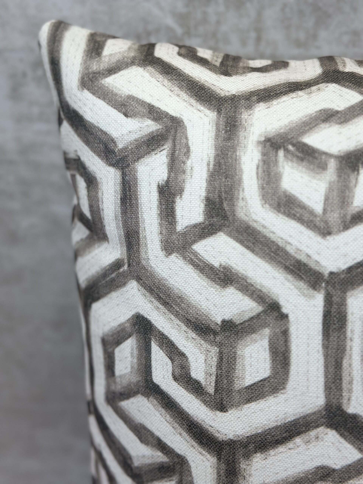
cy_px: 242
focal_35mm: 48
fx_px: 671
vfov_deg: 39.7
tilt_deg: -23.1
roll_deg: -1.5
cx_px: 182
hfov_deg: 30.3
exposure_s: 1/395
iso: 80
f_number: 1.78
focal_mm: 6.86
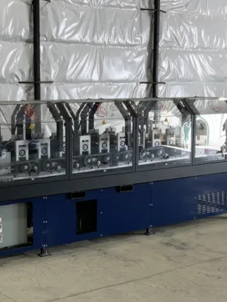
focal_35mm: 72
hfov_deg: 20.4
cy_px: 176
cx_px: 99
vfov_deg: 27.0
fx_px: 630
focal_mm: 3
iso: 40
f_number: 1.8
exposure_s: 1/120
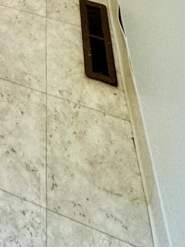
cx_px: -112
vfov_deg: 18.9
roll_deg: +1.5
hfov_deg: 20.3
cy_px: -253
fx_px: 421
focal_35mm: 59
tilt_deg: -13.1
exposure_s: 1/120
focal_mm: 2.22
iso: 160
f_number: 2.2
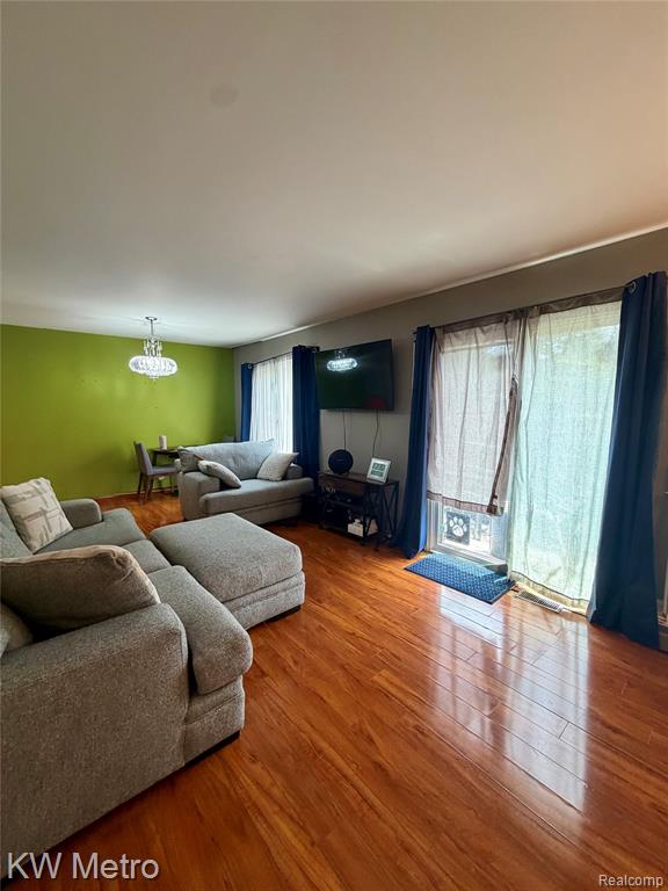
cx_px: 334
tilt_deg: -6.2
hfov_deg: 85.7
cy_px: 446
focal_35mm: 14
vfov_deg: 102.1
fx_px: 360
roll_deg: -0.2
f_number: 2.2
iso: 200
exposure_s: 1/60
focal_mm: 2.22
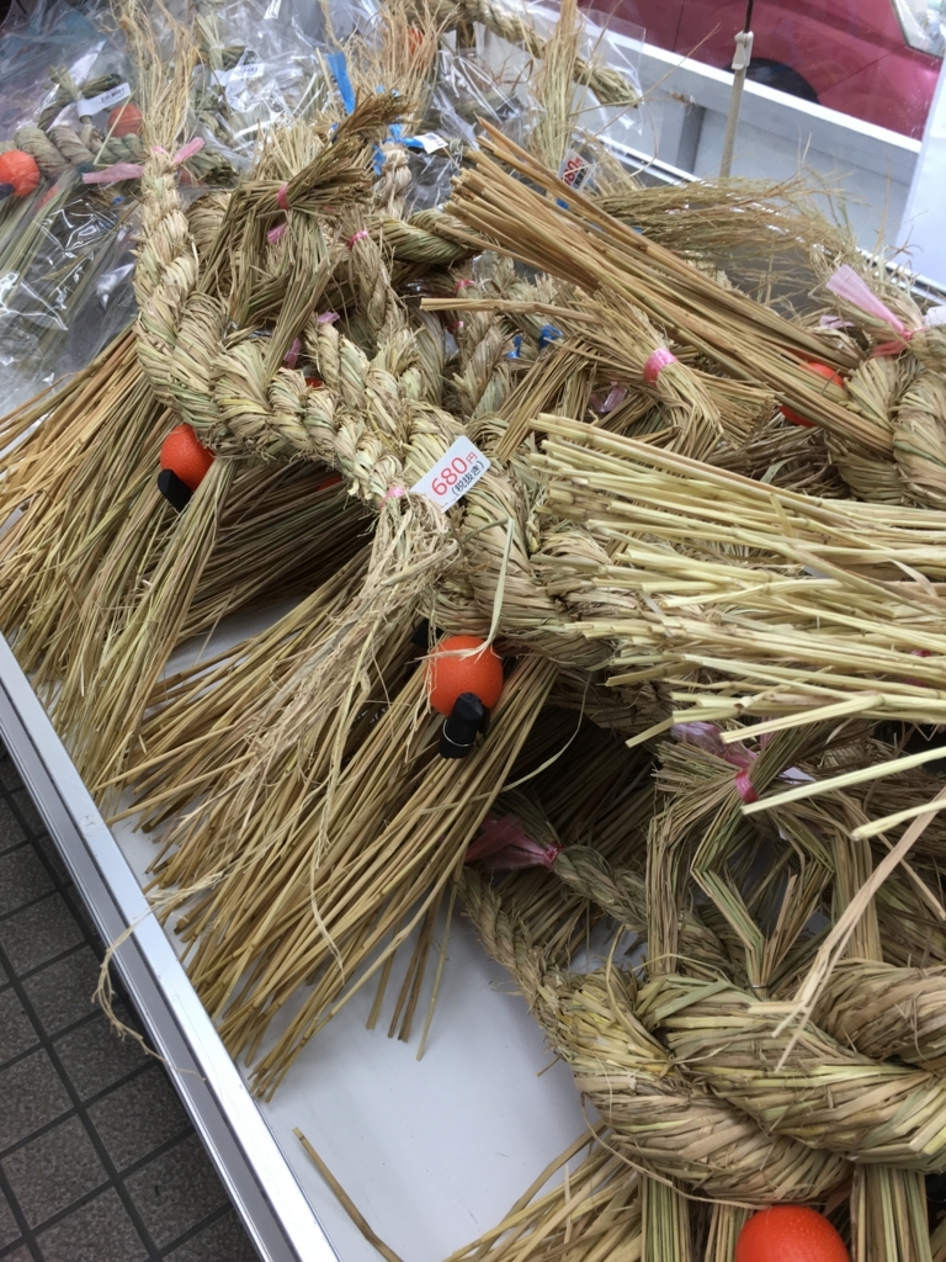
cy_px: 631
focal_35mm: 29
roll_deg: -5.4
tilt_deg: -40.6
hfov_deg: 48.2
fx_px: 1057
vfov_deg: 61.7
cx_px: 473
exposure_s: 1/60
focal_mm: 4.15
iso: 32
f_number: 2.2
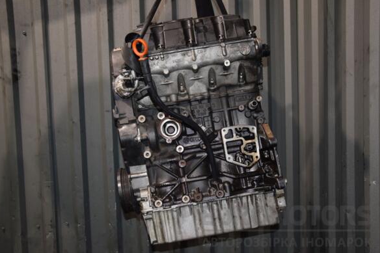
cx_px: 189
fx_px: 390
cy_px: 129
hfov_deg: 51.9
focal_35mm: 37
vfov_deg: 35.9
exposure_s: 1/60
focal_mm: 24
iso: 800
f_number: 5
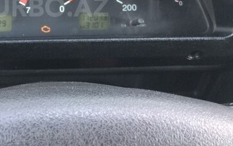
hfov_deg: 35.0
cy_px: 7
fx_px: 355
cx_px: 42
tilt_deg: -27.7
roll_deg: -2.1
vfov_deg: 22.4
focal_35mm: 56
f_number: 2.2
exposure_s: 1/33
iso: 80
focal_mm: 4.15
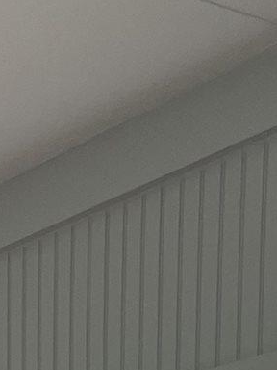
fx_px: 1664
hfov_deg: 9.4
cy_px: 1078
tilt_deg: -8.9
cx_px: -44
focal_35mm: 156
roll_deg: +1.0
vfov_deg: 9.9
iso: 125
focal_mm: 5.7
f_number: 1.5
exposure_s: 1/120
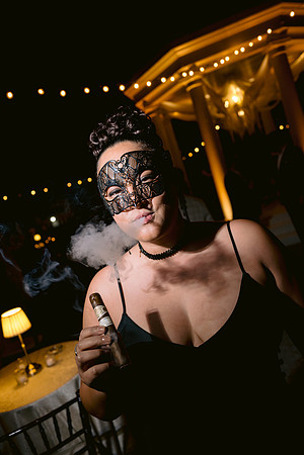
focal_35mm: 28
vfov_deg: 65.5
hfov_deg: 46.4
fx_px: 355
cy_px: 228
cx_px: 152
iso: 800
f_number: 4
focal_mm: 28
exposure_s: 1/80
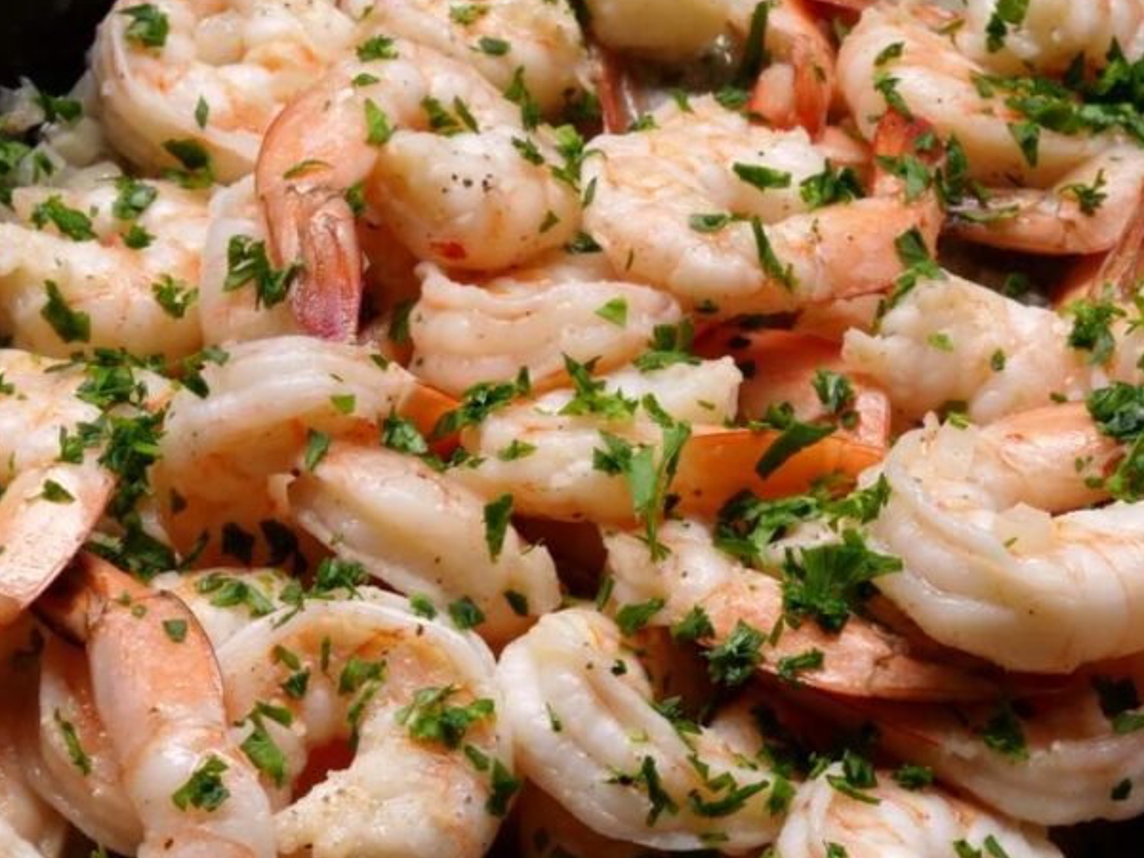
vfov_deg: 12.7
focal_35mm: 116
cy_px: 644
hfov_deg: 16.9
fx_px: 3834
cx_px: 740
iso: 1000
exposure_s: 1/80
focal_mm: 34
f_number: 14
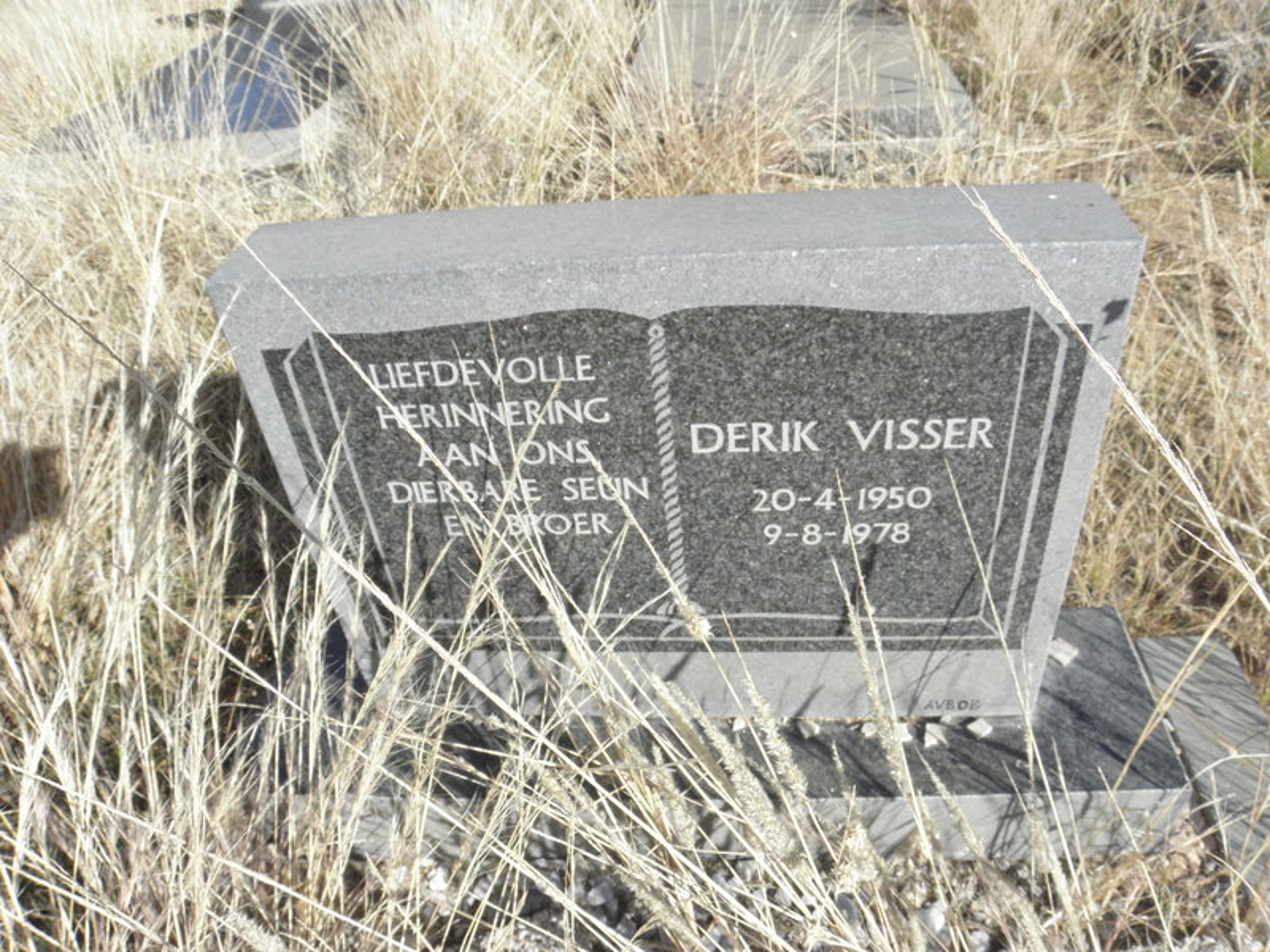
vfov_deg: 53.1
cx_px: 635
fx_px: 954
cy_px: 476
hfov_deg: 67.3
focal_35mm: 26
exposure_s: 1/500
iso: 200
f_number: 6.3
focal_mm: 4.6
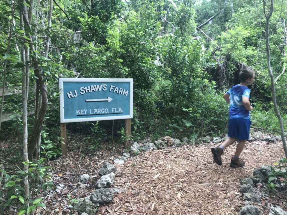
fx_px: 232
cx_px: 144
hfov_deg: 63.4
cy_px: 108
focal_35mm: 28
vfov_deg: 49.7
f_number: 1.8
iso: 32
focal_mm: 3.99
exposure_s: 1/120
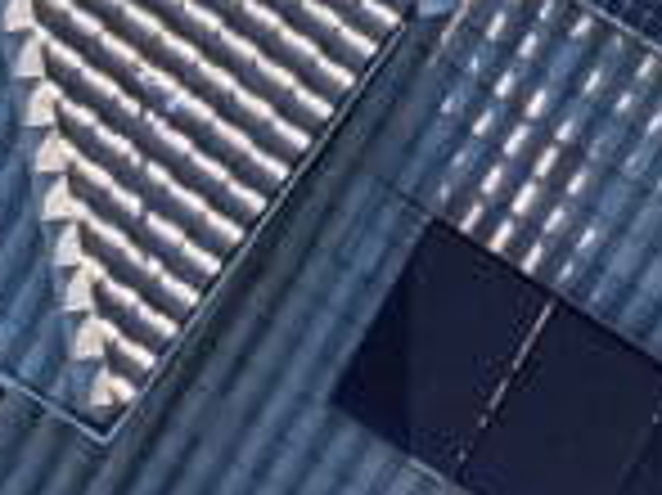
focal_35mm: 488
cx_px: 1193
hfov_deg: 4.0
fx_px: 9325
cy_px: -328
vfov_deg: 3.0
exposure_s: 1/400
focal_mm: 19.35
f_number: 2.8
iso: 190
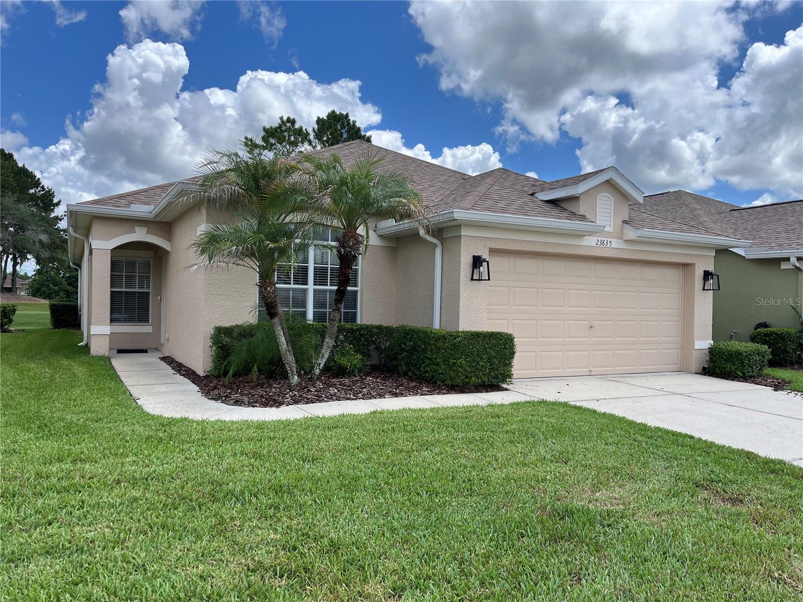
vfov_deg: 53.1
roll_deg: -1.0
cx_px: 402
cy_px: 301
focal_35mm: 26
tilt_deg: -0.5
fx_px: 603
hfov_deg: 67.3
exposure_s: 1/1992
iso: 50
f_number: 1.6
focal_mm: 5.1
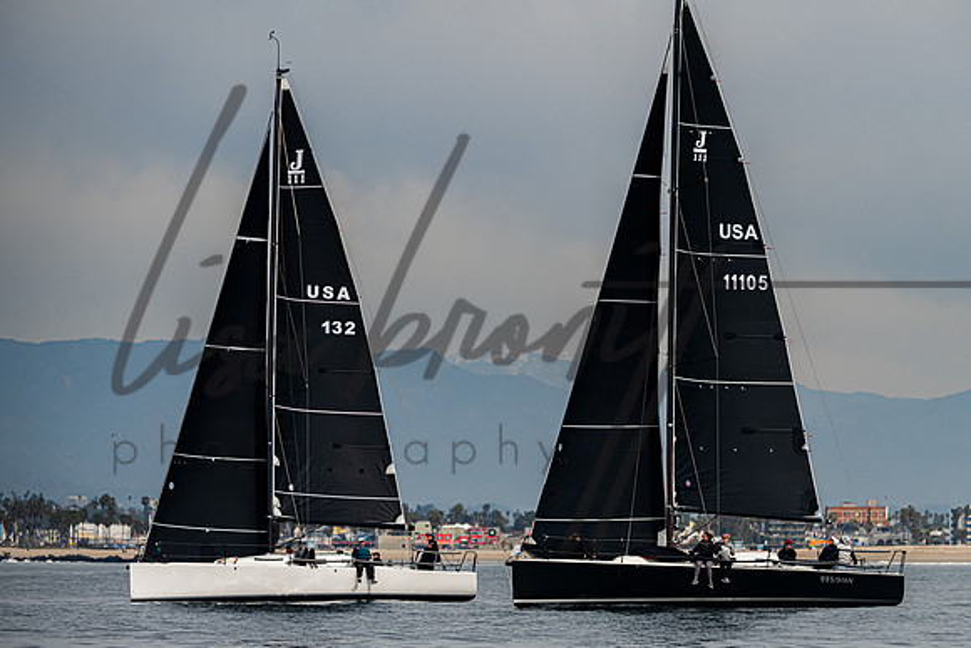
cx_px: 592
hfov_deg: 8.5
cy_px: 341
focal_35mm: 241
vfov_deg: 5.7
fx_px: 6501
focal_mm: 190
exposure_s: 1/6400
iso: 400
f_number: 5.6
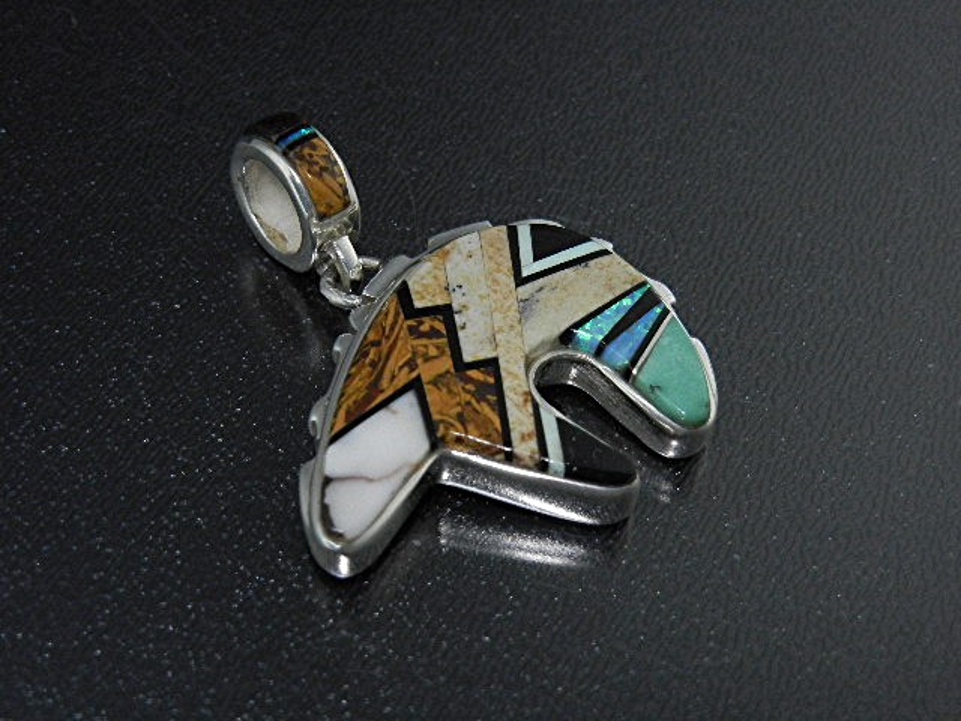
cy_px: 360
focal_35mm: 68
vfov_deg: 21.6
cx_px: 480
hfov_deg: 28.6
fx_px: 1888
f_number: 8.2
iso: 632
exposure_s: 1/30
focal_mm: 12.2
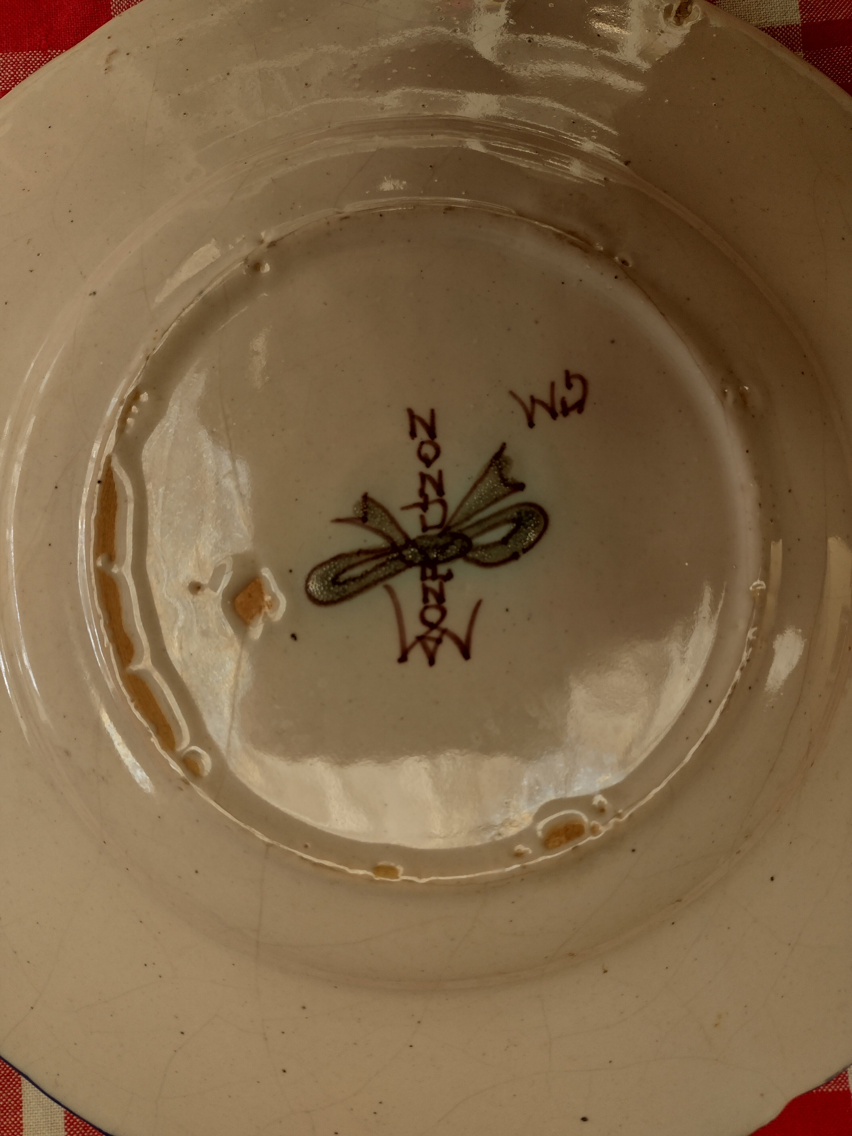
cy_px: 568
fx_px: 886
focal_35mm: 27
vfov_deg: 65.3
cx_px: 426
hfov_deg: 51.4
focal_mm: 4.71
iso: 100
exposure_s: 1/136
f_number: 1.7
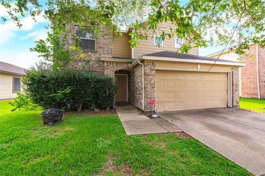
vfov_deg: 77.3
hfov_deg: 100.4
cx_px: 132
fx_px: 110
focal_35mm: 15
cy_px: 88
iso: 125
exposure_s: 1/40
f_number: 11
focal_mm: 15
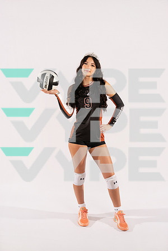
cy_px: 126
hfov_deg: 30.8
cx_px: 84
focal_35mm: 44
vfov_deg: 44.9
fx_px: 305
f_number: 4
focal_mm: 43.6
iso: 250
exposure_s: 1/250
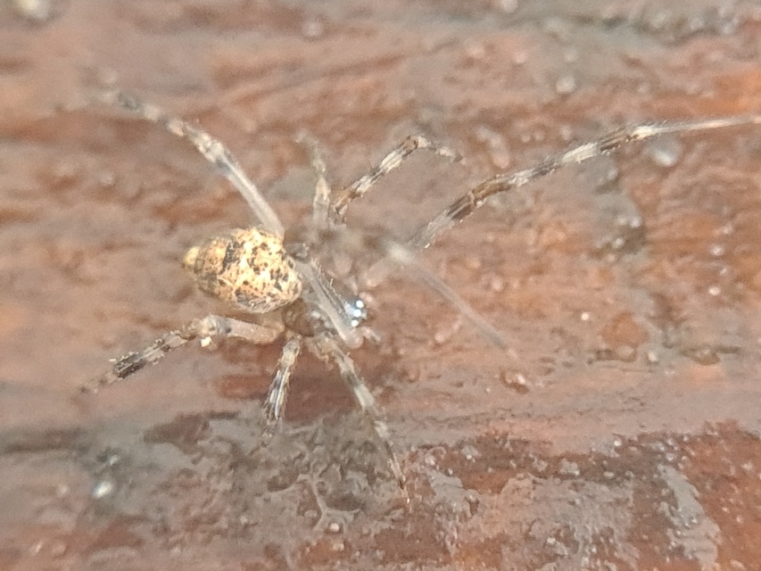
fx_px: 572
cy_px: 286
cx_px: 380
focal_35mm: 26
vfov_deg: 53.1
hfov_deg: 67.3
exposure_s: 1/25
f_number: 1.8
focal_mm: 5.4
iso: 320
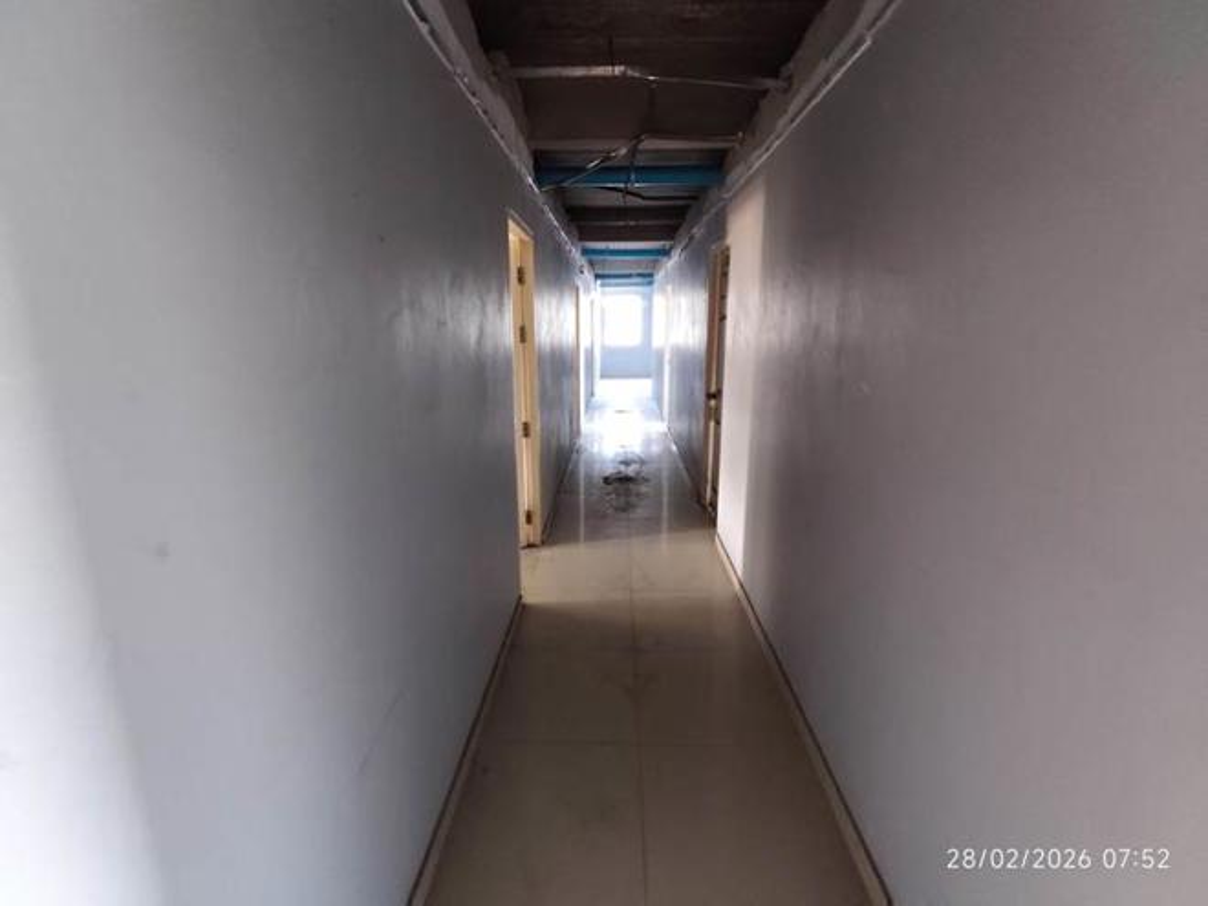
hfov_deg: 94.5
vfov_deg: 78.1
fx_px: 558
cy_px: 453
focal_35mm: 16
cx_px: 604
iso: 618
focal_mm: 1.67
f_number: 2.2
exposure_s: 1/20
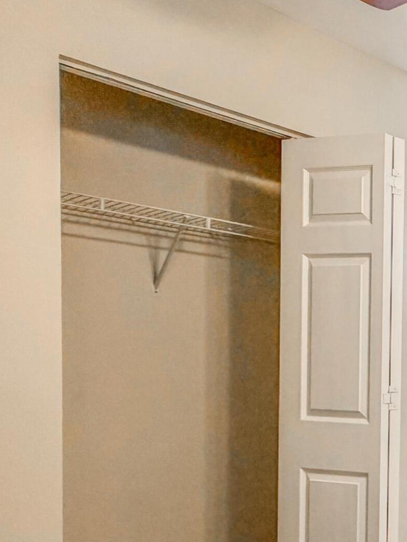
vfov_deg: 45.6
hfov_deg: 22.8
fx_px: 627
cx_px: 710
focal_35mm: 40
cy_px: 389
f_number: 2.2
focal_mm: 2.22
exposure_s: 1/120
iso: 160
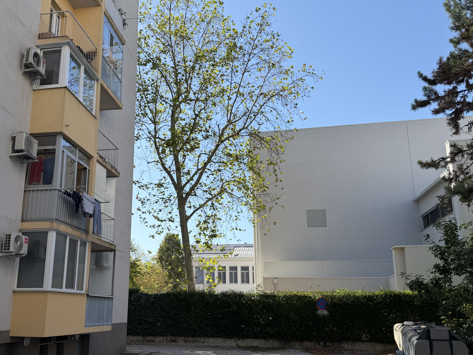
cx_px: 187
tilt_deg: +15.8
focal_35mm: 33
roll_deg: -1.0
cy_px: 197
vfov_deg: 42.9
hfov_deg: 54.9
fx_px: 451
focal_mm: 6.76
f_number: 1.78
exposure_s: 1/2703
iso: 80
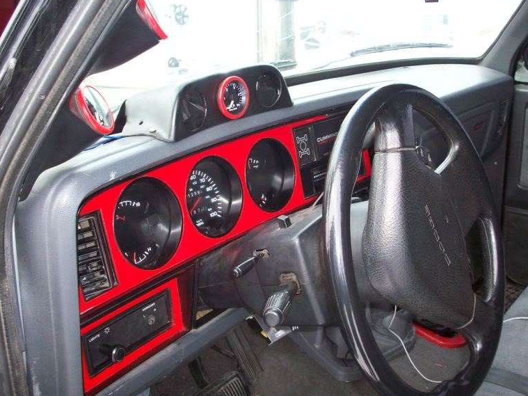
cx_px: 254
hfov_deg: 47.9
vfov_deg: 36.8
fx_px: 595
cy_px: 189
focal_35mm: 39
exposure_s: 1/64
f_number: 2.8
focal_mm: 6.2
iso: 160
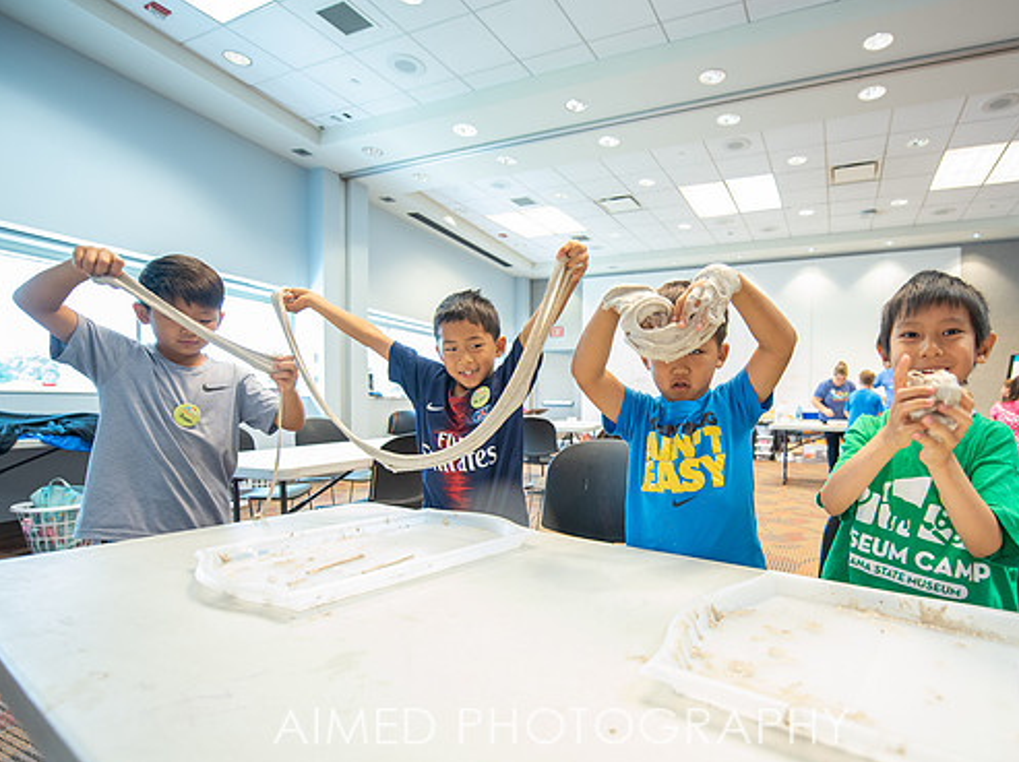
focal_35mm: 18
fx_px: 529
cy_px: 421
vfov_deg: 71.3
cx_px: 614
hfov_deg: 86.6
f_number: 2.8
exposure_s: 1/80
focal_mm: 14
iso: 800
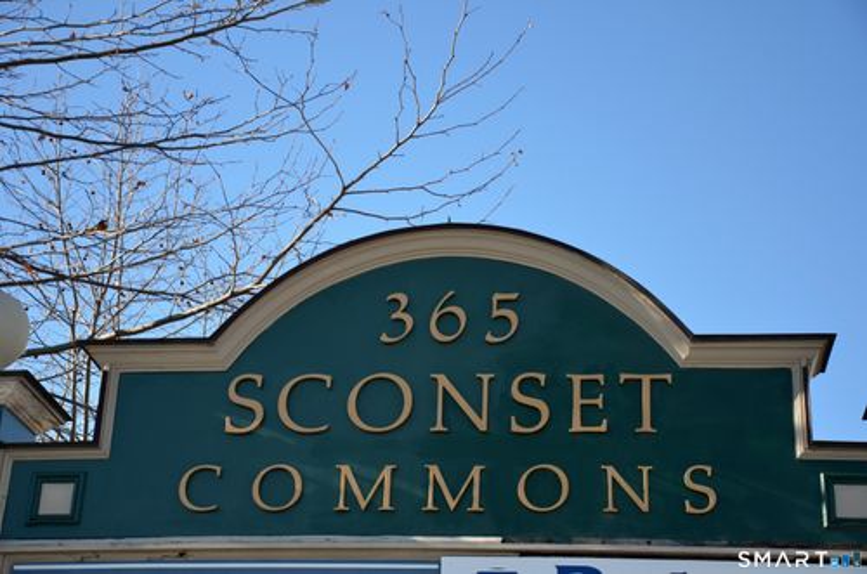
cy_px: 287
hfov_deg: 28.1
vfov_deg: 18.8
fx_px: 1730
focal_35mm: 72
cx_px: 434
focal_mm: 48
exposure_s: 1/250
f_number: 4.8
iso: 100
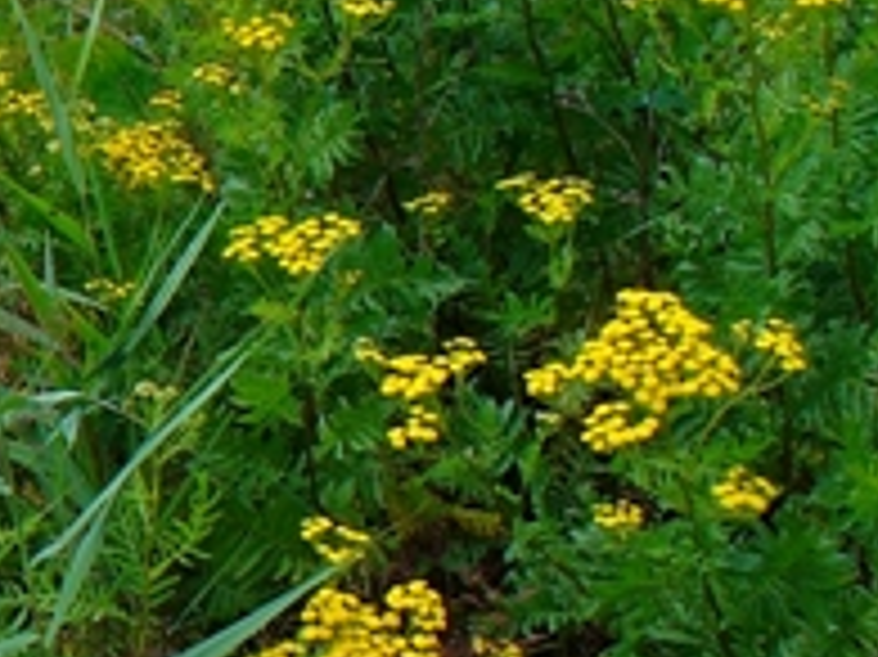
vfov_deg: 10.4
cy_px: 518
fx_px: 3599
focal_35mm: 142
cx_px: -806
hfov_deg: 12.5
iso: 64
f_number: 5.6
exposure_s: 1/160
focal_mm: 6.1
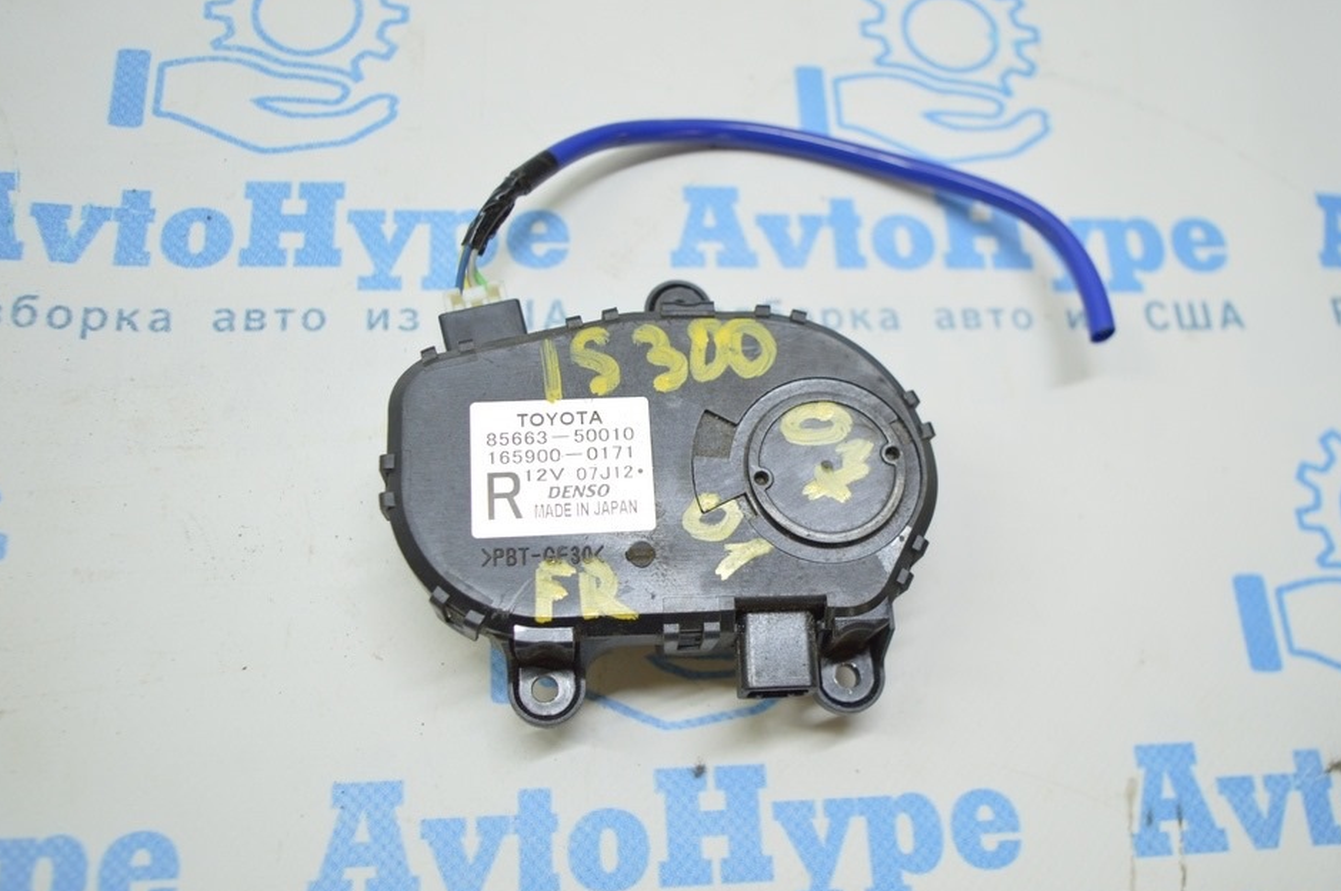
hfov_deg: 53.2
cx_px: 698
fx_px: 1340
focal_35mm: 36
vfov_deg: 36.8
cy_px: 450
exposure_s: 1/60
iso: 400
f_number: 3.8
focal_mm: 22
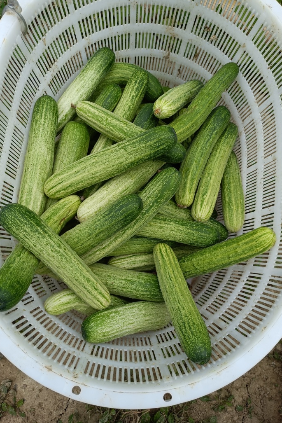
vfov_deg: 67.4
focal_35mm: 27
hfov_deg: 47.9
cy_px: 212
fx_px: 317
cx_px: 147
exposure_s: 1/306
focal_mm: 4.7
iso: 100
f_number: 1.7
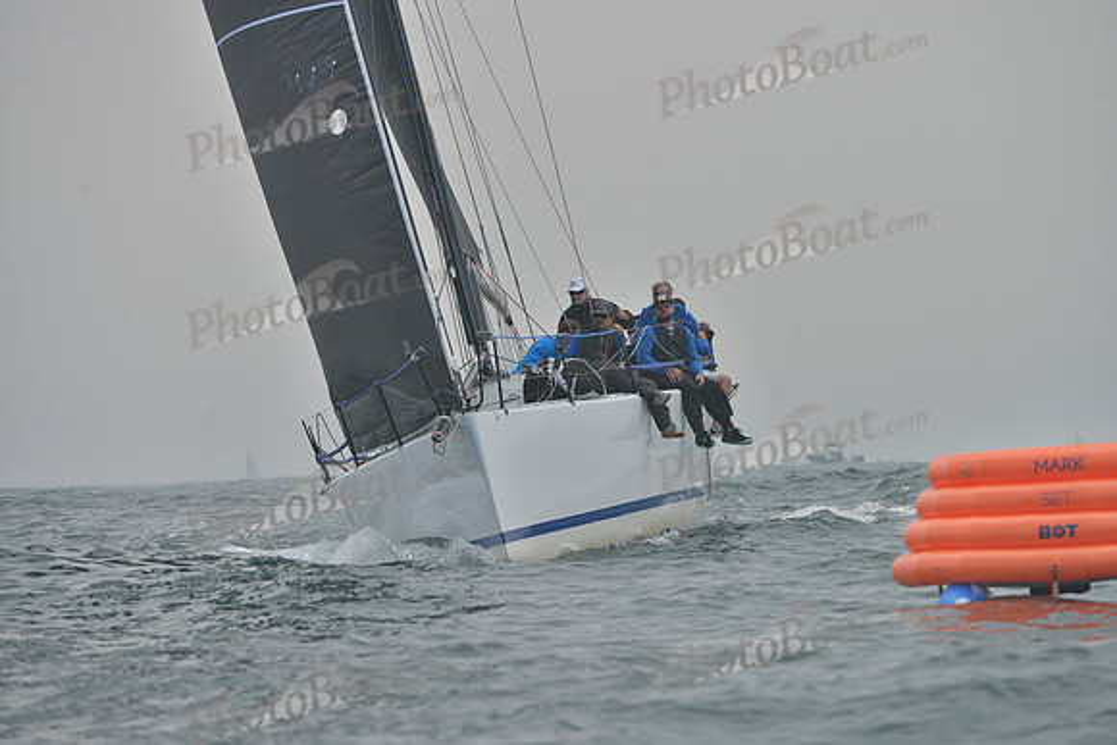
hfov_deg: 5.7
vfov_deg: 3.8
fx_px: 11172
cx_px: 558
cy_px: 372
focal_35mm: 360
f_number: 8
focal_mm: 360
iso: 280
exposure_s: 1/800
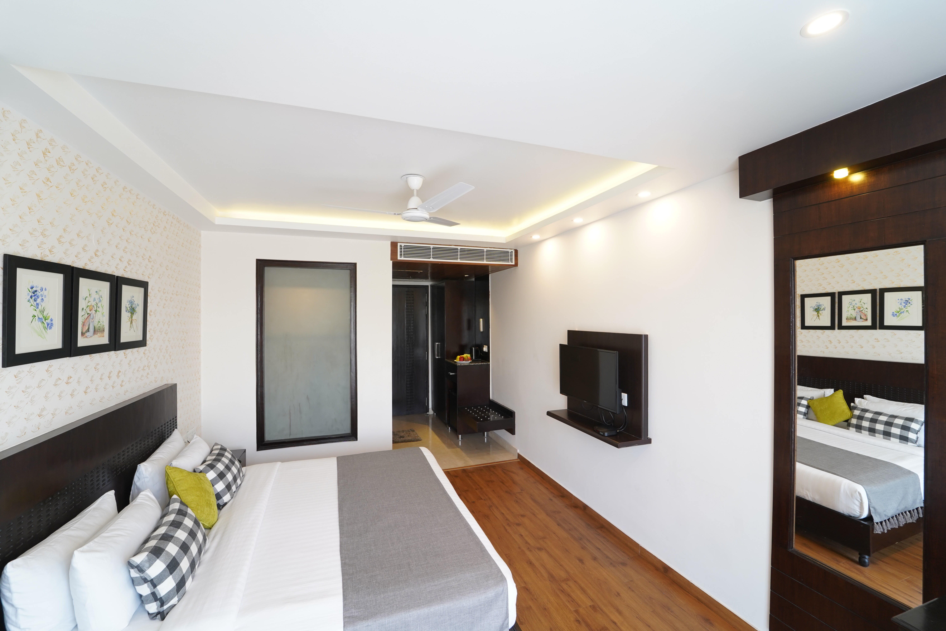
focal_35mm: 14
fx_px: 368
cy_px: 316
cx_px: 473
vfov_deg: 81.2
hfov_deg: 104.3
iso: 500
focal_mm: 14
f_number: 9
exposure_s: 1/8
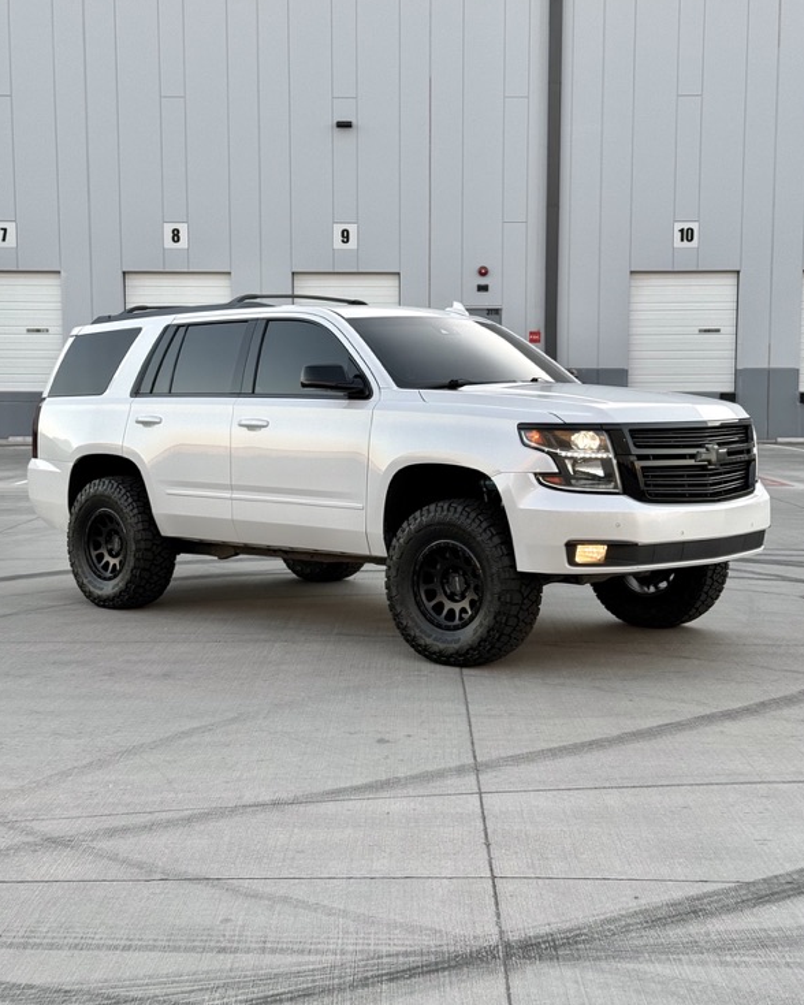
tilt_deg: -5.3
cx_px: 403
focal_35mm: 51
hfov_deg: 29.7
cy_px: 464
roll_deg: +0.0
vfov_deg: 36.6
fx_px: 1517
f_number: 1.78
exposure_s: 1/281
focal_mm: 6.76
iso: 64
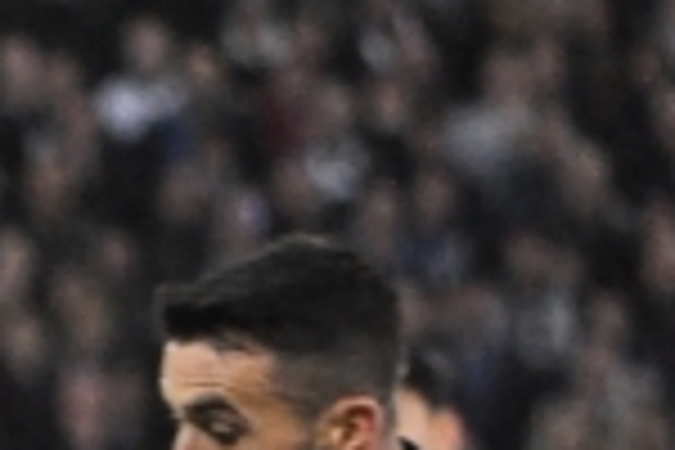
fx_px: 32941
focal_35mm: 1757
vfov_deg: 0.8
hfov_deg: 1.2
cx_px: -999
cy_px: 988
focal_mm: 220
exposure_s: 1/500
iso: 3200
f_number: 5.3
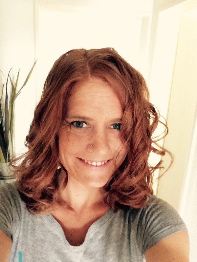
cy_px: 131
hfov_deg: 45.4
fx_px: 235
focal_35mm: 31
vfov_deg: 58.4
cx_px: 98
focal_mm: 2.15
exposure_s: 1/15
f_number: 2.4
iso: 400
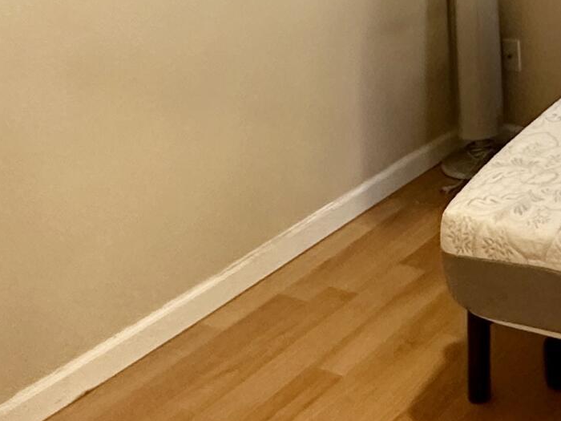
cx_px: 634
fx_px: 972
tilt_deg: -1.2
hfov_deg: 28.8
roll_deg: +1.8
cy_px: -222
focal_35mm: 60
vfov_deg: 20.6
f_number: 2.2
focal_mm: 2.22
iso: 250
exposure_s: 1/60
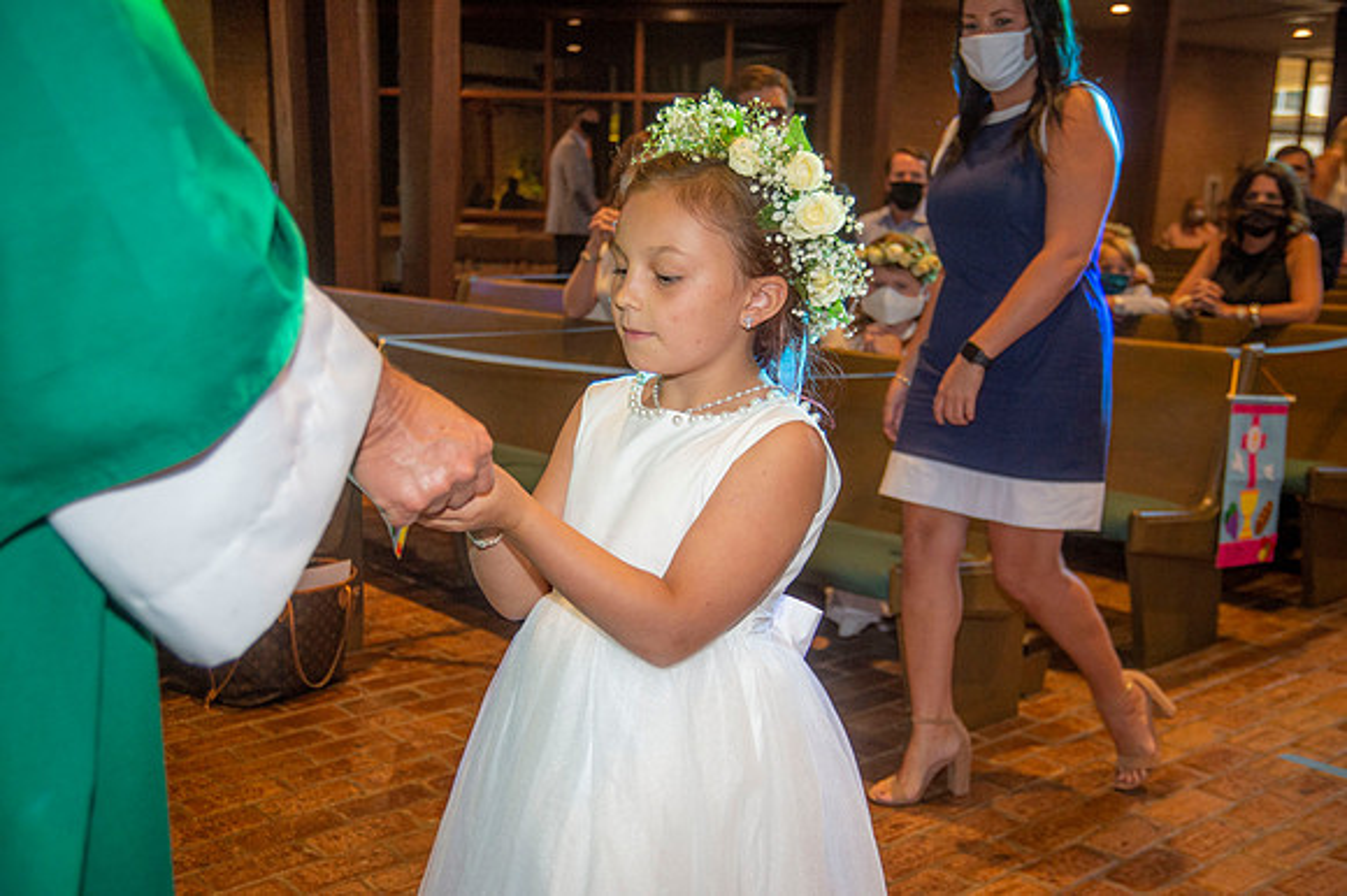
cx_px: 674
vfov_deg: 33.4
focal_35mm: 40
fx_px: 1496
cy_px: 448
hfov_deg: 48.5
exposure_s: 1/200
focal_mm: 40
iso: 1600
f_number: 5
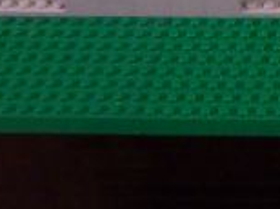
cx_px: 700
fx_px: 2043
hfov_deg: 7.3
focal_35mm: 253
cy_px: -196
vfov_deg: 5.7
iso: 80
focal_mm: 6.3
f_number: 2.8
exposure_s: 1/2
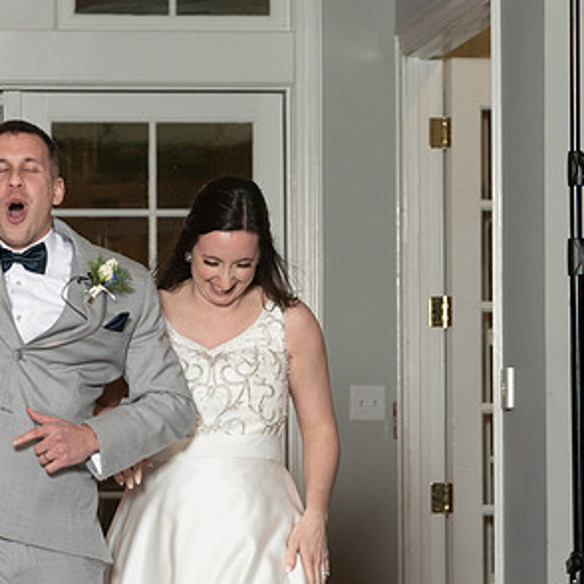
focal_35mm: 219
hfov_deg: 8.0
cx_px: 123
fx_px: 4180
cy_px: 316
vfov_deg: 8.0
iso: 2000
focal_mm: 113
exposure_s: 1/200
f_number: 5.6
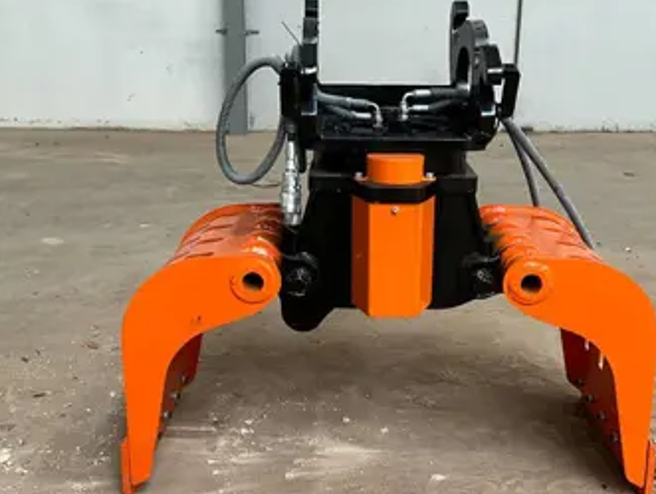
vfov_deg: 34.4
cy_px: 276
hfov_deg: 44.7
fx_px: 797
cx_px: 365
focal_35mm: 42
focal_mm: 3
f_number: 1.8
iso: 80
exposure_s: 1/60
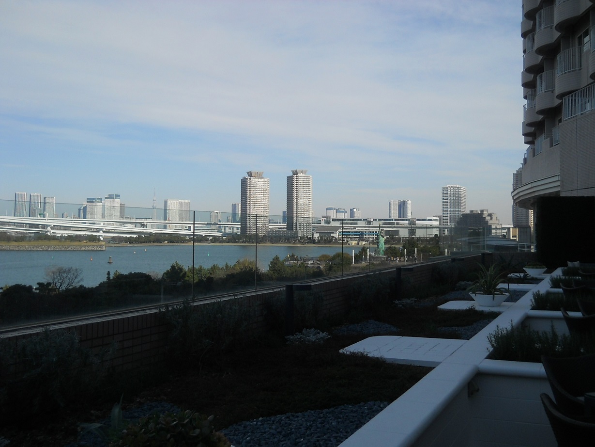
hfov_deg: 45.8
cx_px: 298
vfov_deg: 35.1
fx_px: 705
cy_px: 224
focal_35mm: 41
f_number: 5.5
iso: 80
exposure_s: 1/640
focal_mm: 6.72
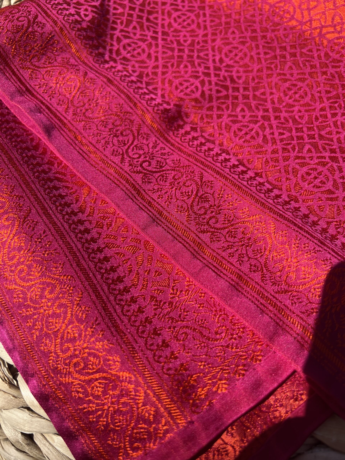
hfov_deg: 53.1
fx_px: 346
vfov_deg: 67.3
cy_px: 230
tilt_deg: -64.9
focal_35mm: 26
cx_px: 172
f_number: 1.5
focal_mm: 5.7
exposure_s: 1/2994
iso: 50
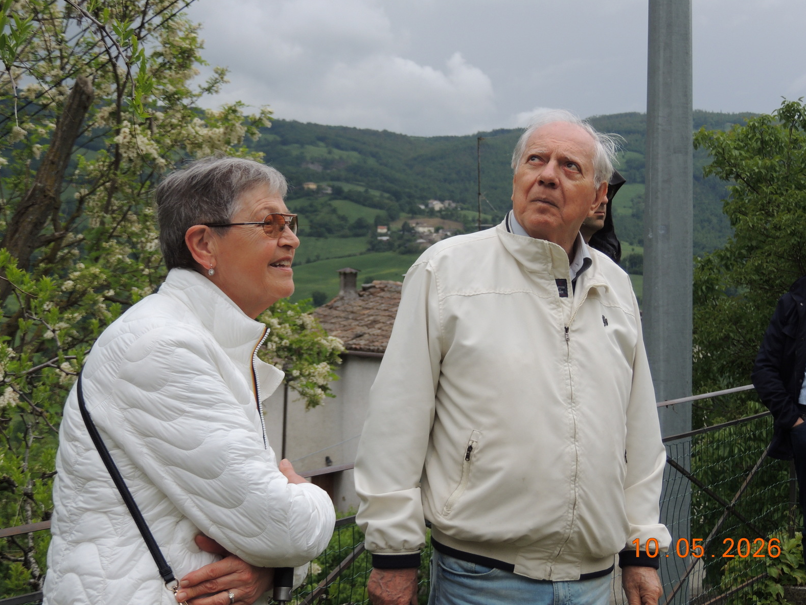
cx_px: 408
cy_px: 306
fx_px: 1653
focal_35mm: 71
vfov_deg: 20.7
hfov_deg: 27.4
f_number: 3.9
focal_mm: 12.4
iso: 100
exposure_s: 1/640
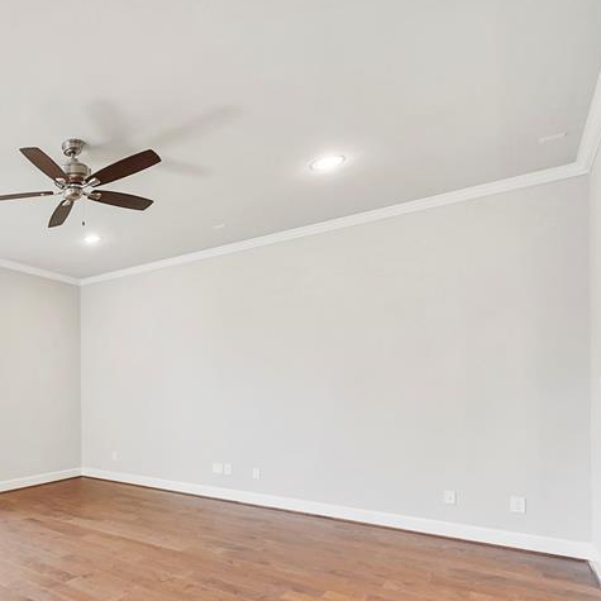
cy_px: 375
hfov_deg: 56.0
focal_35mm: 22
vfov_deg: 68.6
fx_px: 432
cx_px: 20
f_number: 8
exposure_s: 1/40
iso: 100
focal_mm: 12
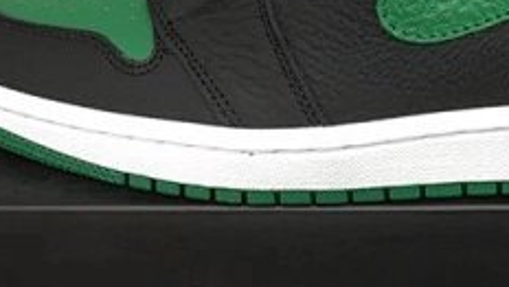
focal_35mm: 93
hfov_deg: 22.6
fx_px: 1256
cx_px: 393
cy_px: 39
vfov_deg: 13.0
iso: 32
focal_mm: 3.3
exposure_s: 1/50
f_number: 2.4
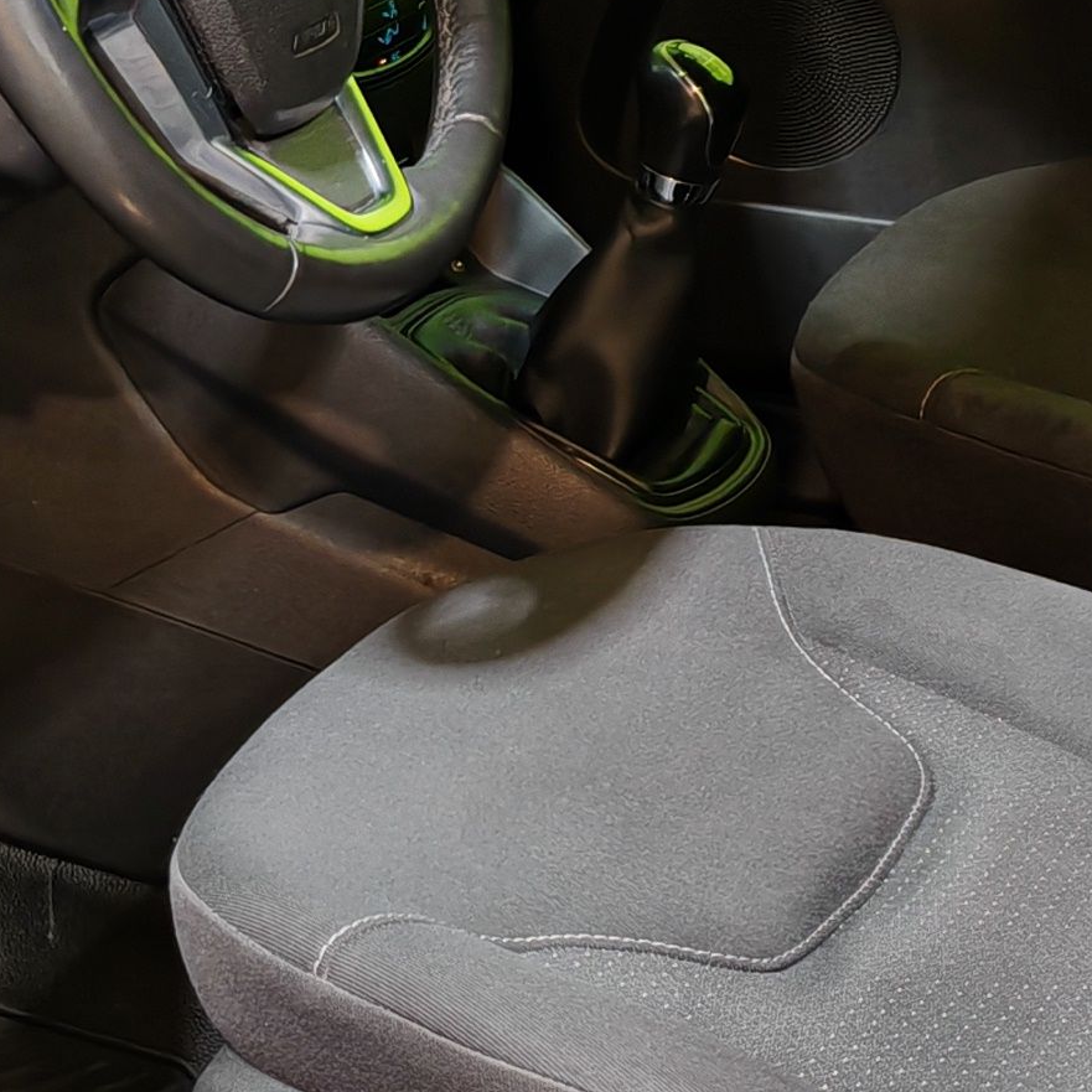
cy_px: 2
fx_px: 3962
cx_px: -206
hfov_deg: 15.2
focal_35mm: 111
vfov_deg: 15.4
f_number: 1.4
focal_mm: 6.83
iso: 125
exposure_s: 1/50
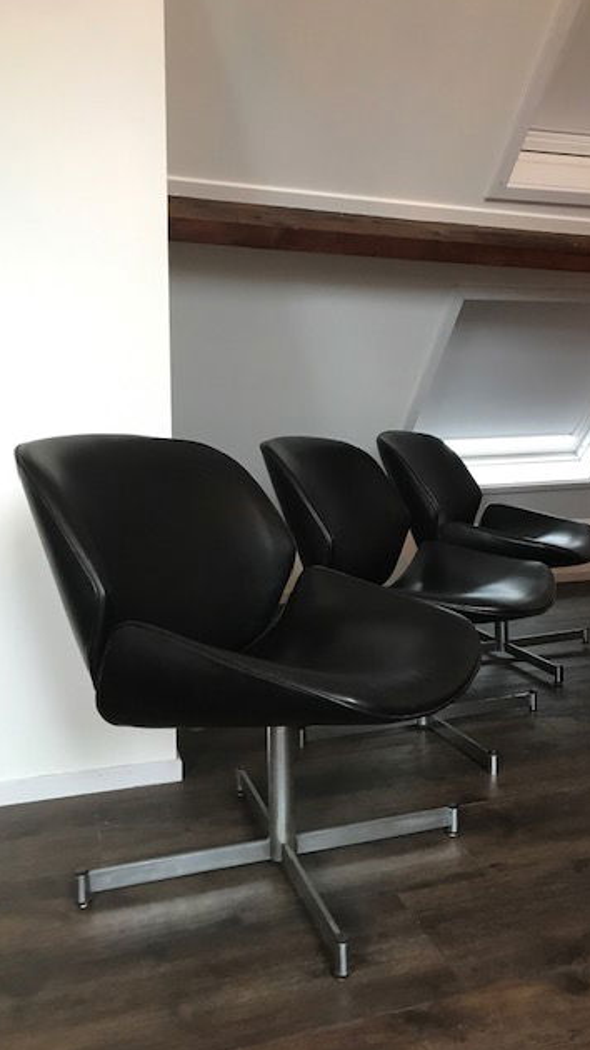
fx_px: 863
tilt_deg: -4.2
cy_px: 523
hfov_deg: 37.6
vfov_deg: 62.6
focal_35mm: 31
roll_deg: -1.2
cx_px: 358
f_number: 1.8
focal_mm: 3.99
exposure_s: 1/17
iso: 80
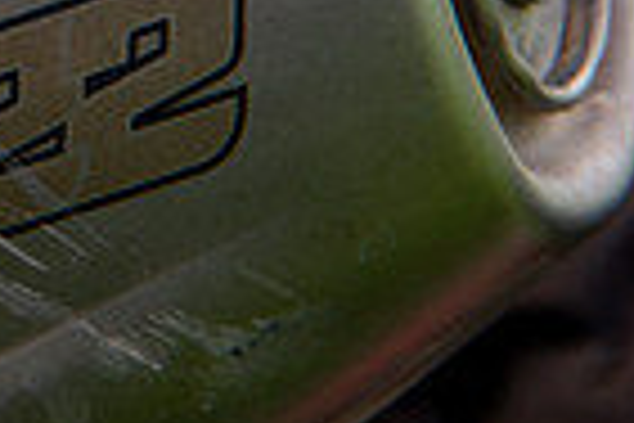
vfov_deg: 4.7
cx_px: -495
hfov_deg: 7.0
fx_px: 5072
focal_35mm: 288
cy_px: -403
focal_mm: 70
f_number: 8
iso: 200
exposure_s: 1/125
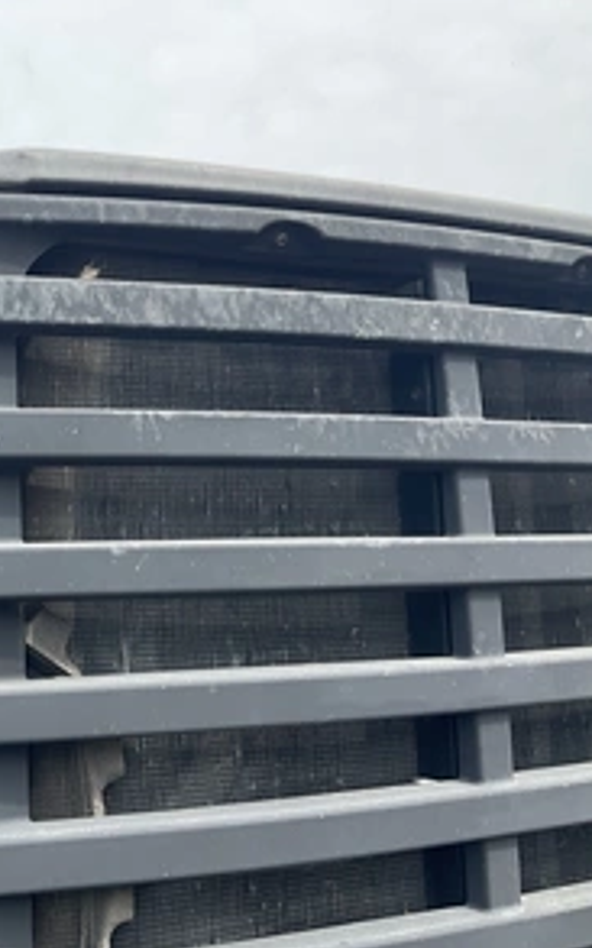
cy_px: 469
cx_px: -10
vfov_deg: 47.2
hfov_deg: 28.5
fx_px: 1085
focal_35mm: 42
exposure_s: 1/534
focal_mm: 3
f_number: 1.8
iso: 25
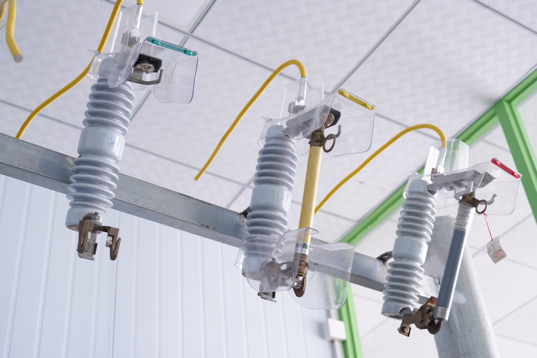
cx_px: 268
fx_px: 776
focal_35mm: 52
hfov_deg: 38.2
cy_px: 179
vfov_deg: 26.0
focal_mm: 52
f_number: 4
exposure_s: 1/40
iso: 800
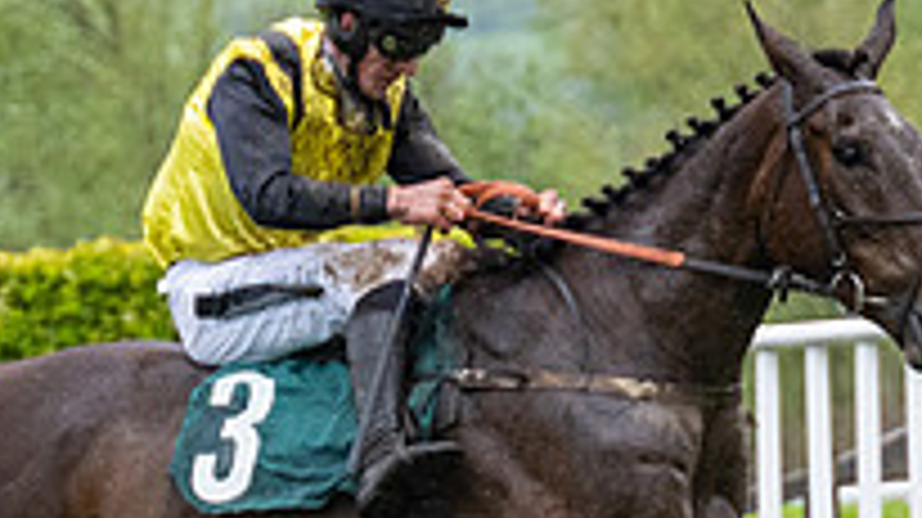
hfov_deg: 3.2
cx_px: 587
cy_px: 595
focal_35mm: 684
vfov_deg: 1.8
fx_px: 16711
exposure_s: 1/1250
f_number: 4
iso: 1000
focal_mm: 115
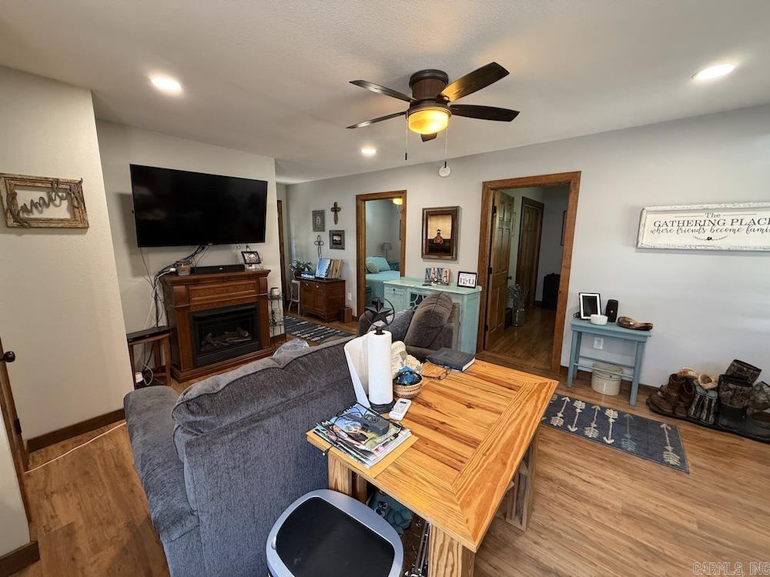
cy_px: 288
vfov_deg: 85.7
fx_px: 311
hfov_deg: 102.1
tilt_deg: -9.2
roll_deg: -1.0
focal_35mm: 14
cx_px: 385
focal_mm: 2.22
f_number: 2.2
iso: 320
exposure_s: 1/60
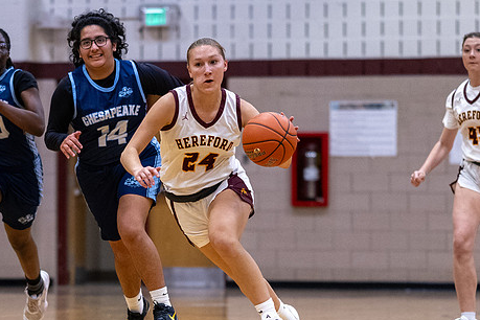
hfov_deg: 7.8
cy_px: 310
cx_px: 179
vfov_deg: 5.2
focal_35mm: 265
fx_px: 3533
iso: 1800
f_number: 1.8
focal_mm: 85
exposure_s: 1/1250
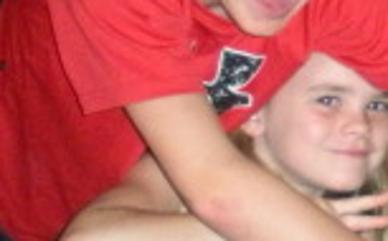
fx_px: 2111
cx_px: 768
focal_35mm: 200
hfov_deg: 9.8
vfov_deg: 6.5
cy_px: -13
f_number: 3.5
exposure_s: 1/60
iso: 476
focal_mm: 6.3
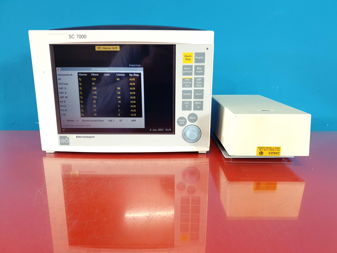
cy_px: 126
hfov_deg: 67.3
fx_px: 253
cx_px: 168
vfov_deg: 53.1
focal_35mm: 26
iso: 200
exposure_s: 1/50
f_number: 1.5
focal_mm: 4.3
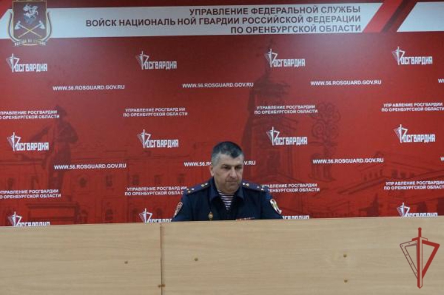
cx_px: 222
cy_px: 148
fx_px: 518
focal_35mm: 42
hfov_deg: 46.4
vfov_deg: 31.8
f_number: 4.5
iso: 6400
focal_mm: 28
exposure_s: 1/160
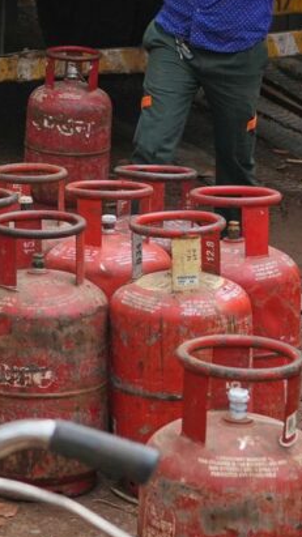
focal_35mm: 137
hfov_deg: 8.8
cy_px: 95
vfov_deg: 15.6
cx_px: 38
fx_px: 1952
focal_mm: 35
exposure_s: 1/800
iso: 400
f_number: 4
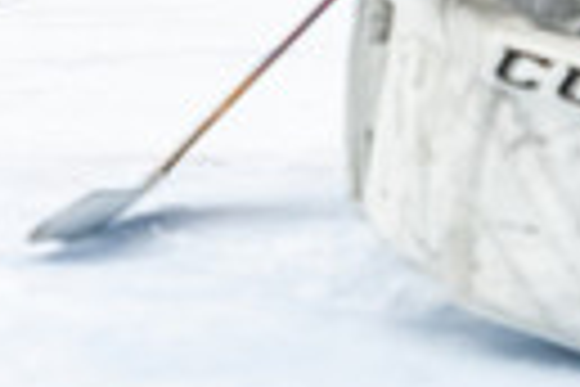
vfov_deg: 2.0
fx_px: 11148
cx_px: -170
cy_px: -510
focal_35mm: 692
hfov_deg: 3.0
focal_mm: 135
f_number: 2.8
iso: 3200
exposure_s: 1/800
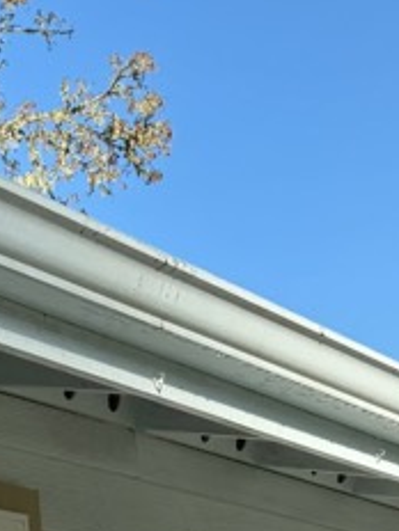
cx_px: -228
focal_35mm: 93
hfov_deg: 14.6
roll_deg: +4.8
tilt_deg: -1.1
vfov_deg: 17.5
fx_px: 1429
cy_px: 932
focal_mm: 6.76
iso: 80
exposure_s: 1/2053
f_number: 1.78
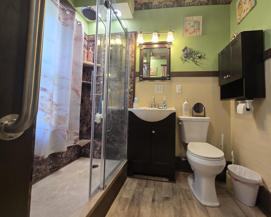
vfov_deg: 87.9
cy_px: 105
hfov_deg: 100.4
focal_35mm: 14
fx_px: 112
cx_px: 148
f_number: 2.2
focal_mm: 2.2
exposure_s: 1/60
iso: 80
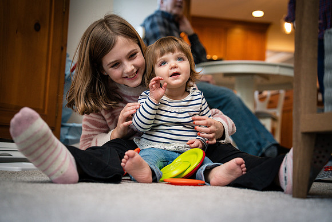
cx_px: 166
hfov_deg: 38.9
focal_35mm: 51
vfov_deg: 26.5
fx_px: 470
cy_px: 111
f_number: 2.8
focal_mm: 51
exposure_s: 1/250
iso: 1250
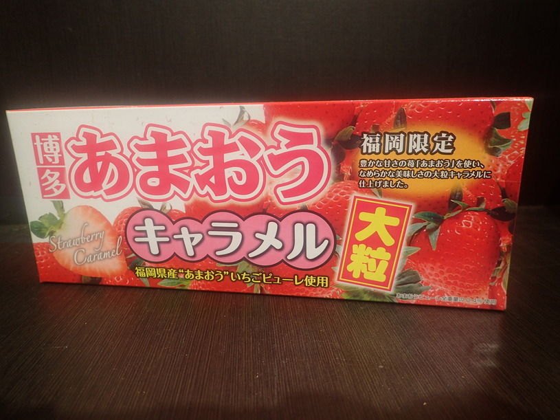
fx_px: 404
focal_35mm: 25
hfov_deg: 69.4
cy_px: 210
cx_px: 280
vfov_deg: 54.9
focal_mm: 4.5
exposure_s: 1/80
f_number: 2
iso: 100
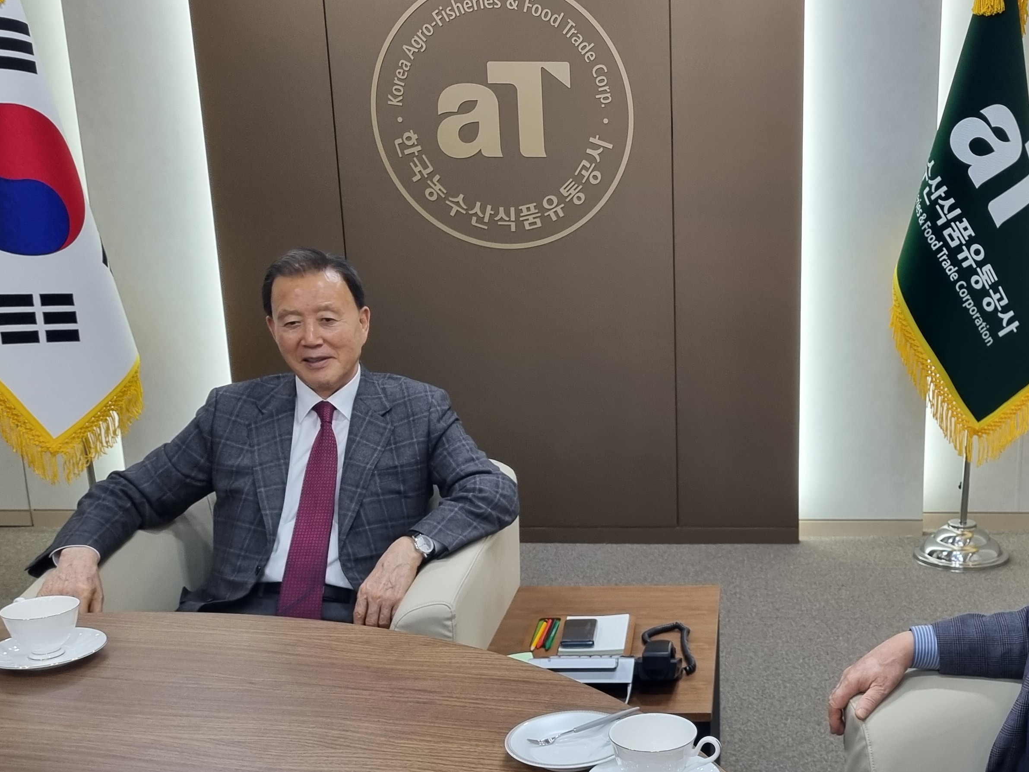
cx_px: 753
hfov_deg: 41.8
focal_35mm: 44
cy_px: 515
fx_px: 1308
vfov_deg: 32.6
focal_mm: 5.4
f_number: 1.8
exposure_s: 1/120
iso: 200
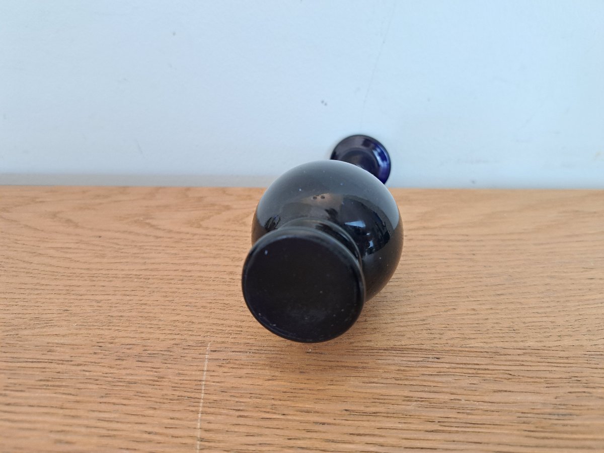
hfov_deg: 71.6
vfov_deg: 56.8
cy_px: 226
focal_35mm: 24
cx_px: 302
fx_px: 419
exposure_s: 1/50
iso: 80
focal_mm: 5.23
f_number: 1.8
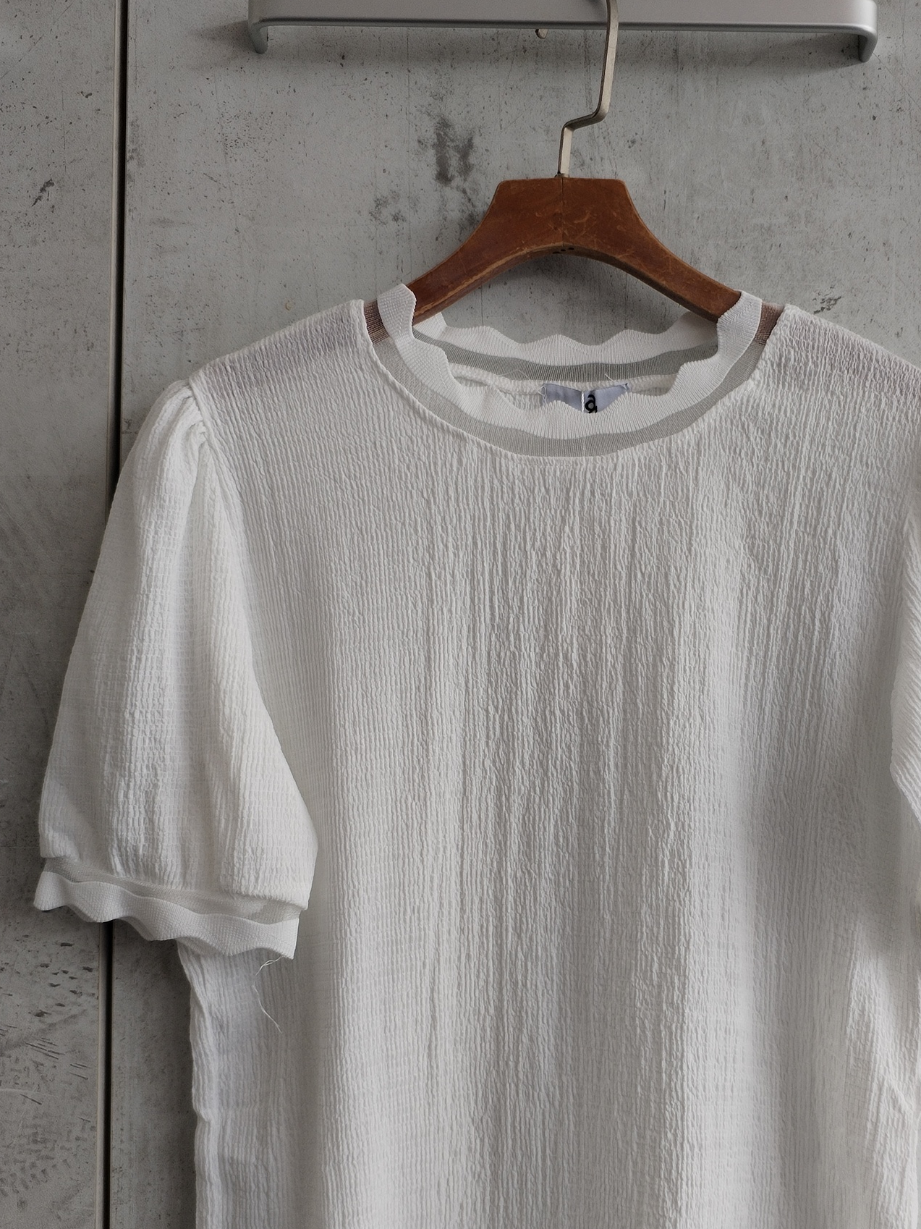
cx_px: 582
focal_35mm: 41
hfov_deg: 34.9
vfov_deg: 45.5
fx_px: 1455
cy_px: 738
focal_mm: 4.75
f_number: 1.8
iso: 100
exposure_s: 1/148
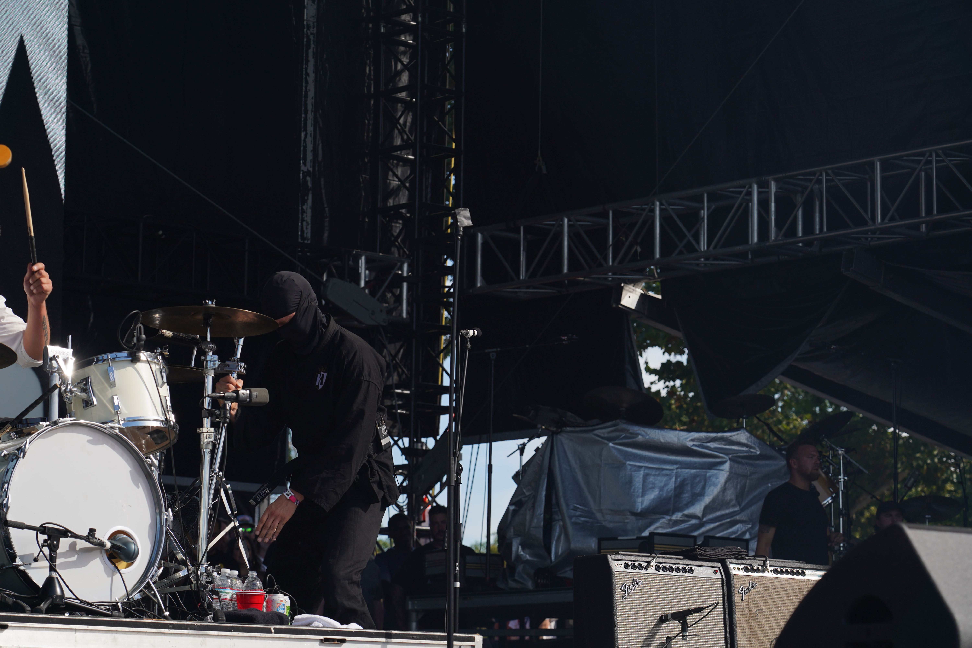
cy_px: 324
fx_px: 2835
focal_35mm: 105
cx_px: 486
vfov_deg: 13.0
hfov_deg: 19.5
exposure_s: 1/320
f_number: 6.3
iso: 100
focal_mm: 105
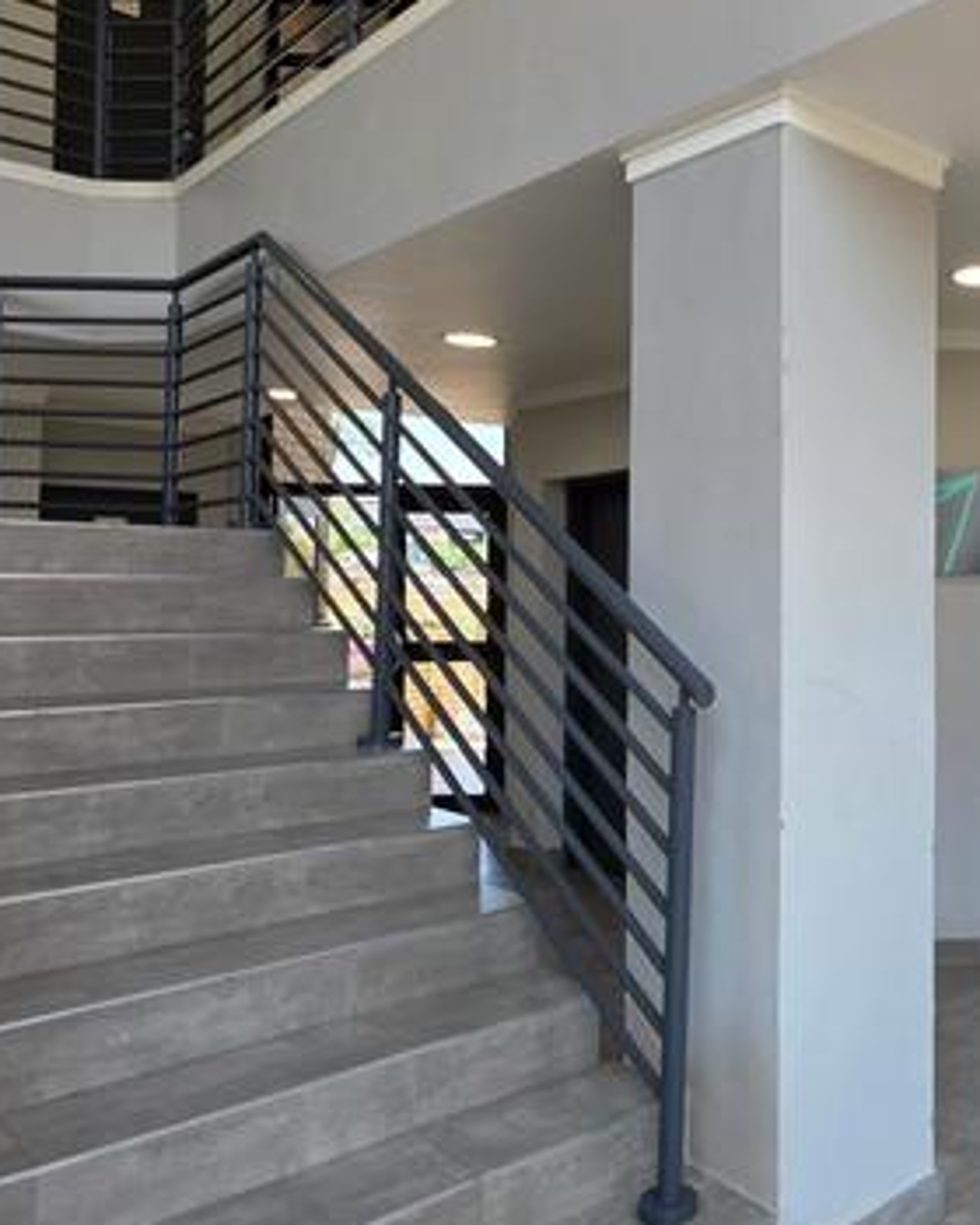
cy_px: 564
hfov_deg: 44.5
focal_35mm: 29
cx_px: 917
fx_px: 1051
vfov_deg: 60.4
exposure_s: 1/241
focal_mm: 2.2
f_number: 1.9
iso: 40
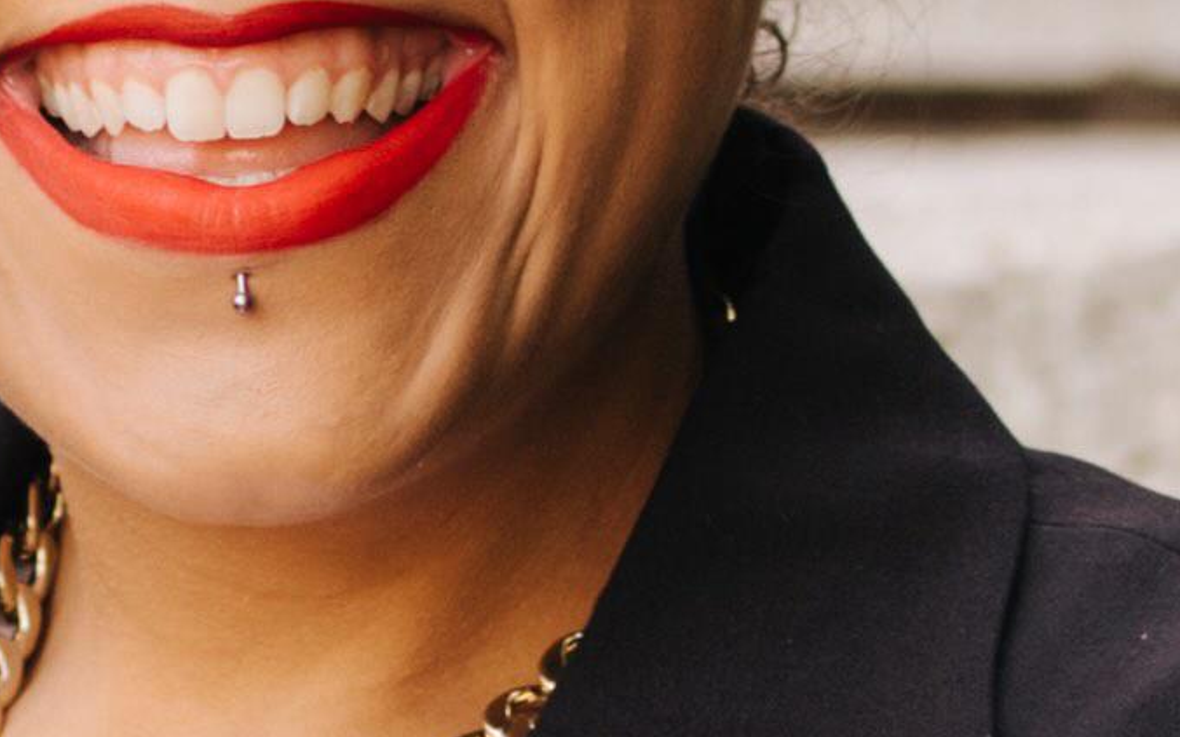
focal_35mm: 317
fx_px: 10194
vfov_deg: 4.1
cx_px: 220
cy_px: 833
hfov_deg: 6.6
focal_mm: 35
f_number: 2.8
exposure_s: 1/200
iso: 200
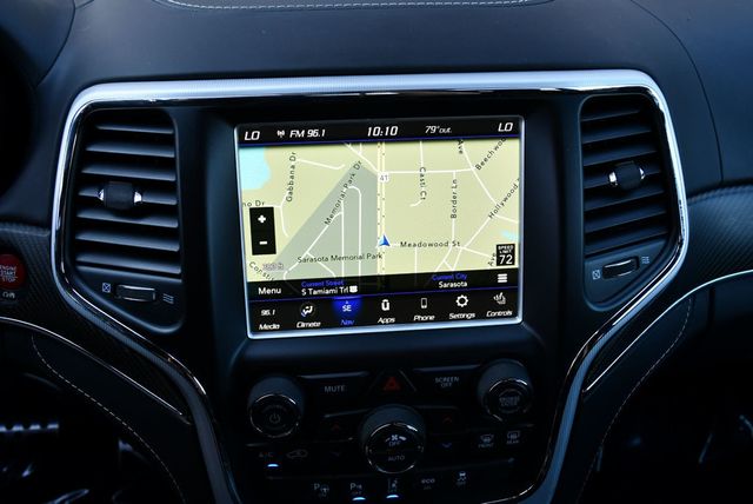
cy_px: 252
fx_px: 754
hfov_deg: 53.1
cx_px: 376
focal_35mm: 36
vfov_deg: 36.9
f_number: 4
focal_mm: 18
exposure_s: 1/250
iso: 400
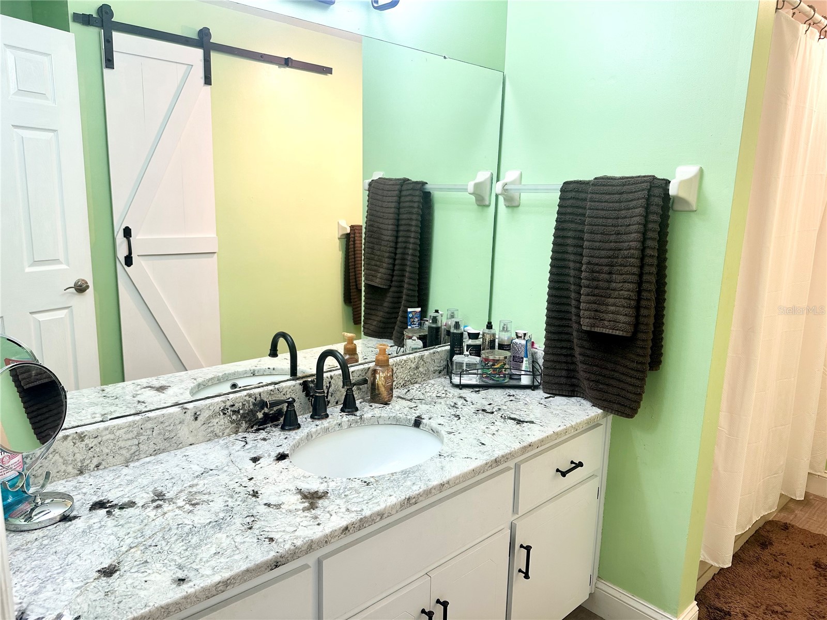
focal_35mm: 24
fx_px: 573
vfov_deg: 56.8
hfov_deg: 71.6
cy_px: 310
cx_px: 414
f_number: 1.78
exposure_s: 1/120
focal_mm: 6.86
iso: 100
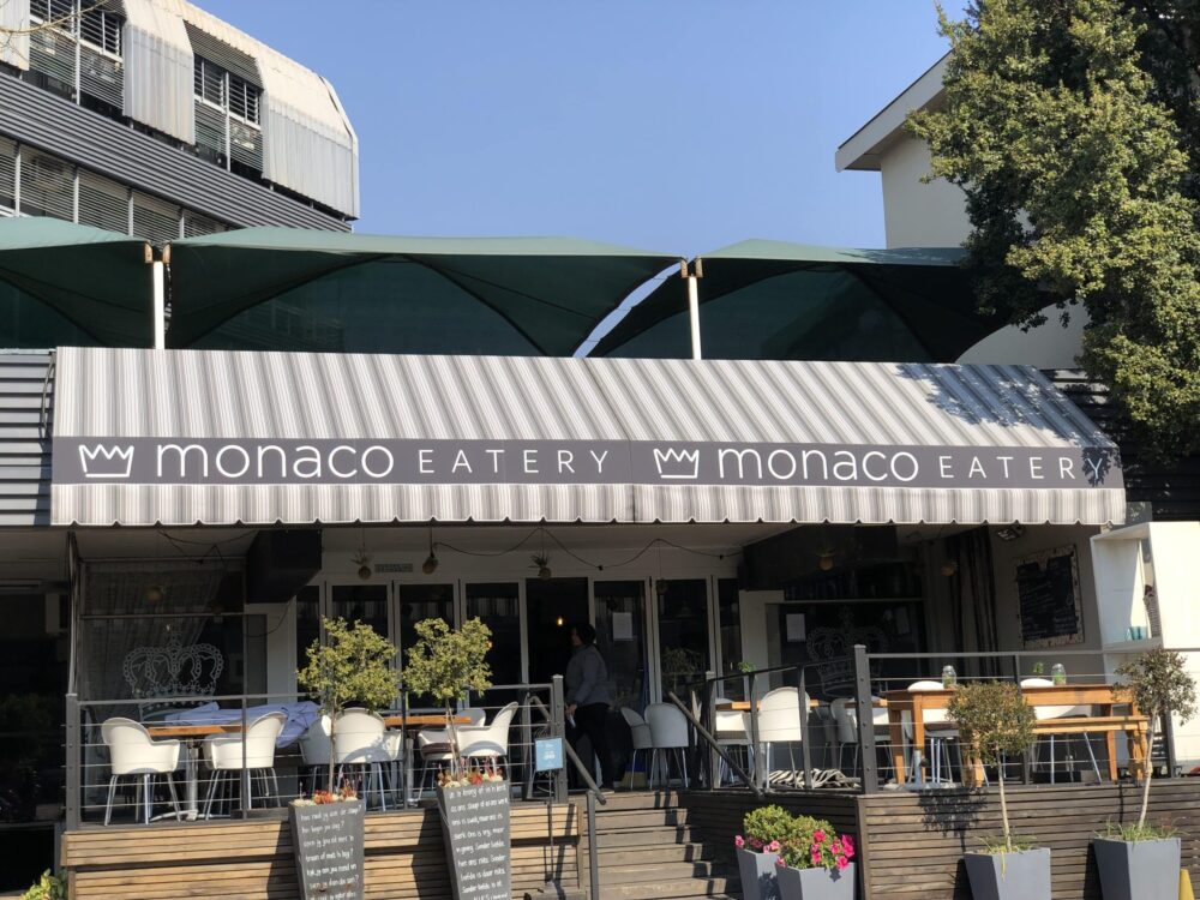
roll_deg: +3.0
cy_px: 450
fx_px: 1803
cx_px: 600
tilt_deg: +10.6
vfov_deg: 28.0
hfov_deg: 36.8
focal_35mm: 52
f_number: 2.4
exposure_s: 1/906
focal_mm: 6
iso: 16
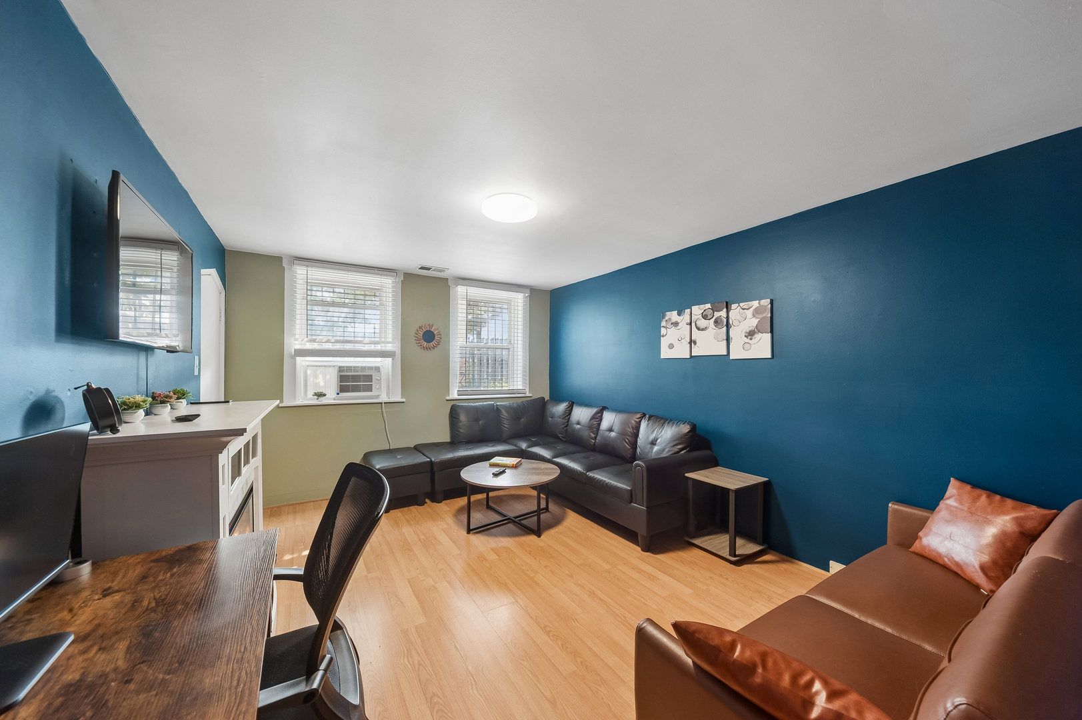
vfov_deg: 85.4
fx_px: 390
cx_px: 541
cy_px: 360
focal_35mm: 13
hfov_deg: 108.4
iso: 400
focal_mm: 13
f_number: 8
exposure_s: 1/5
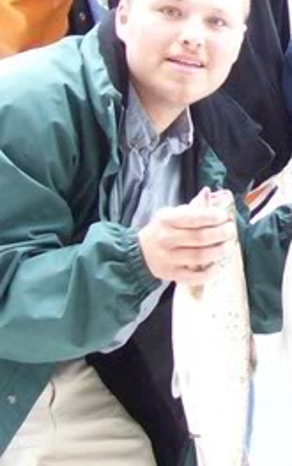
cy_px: 52
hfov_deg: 8.6
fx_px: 1884
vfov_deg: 14.0
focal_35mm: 148
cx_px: 481
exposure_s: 1/44.4
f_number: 2.7
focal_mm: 6
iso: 160
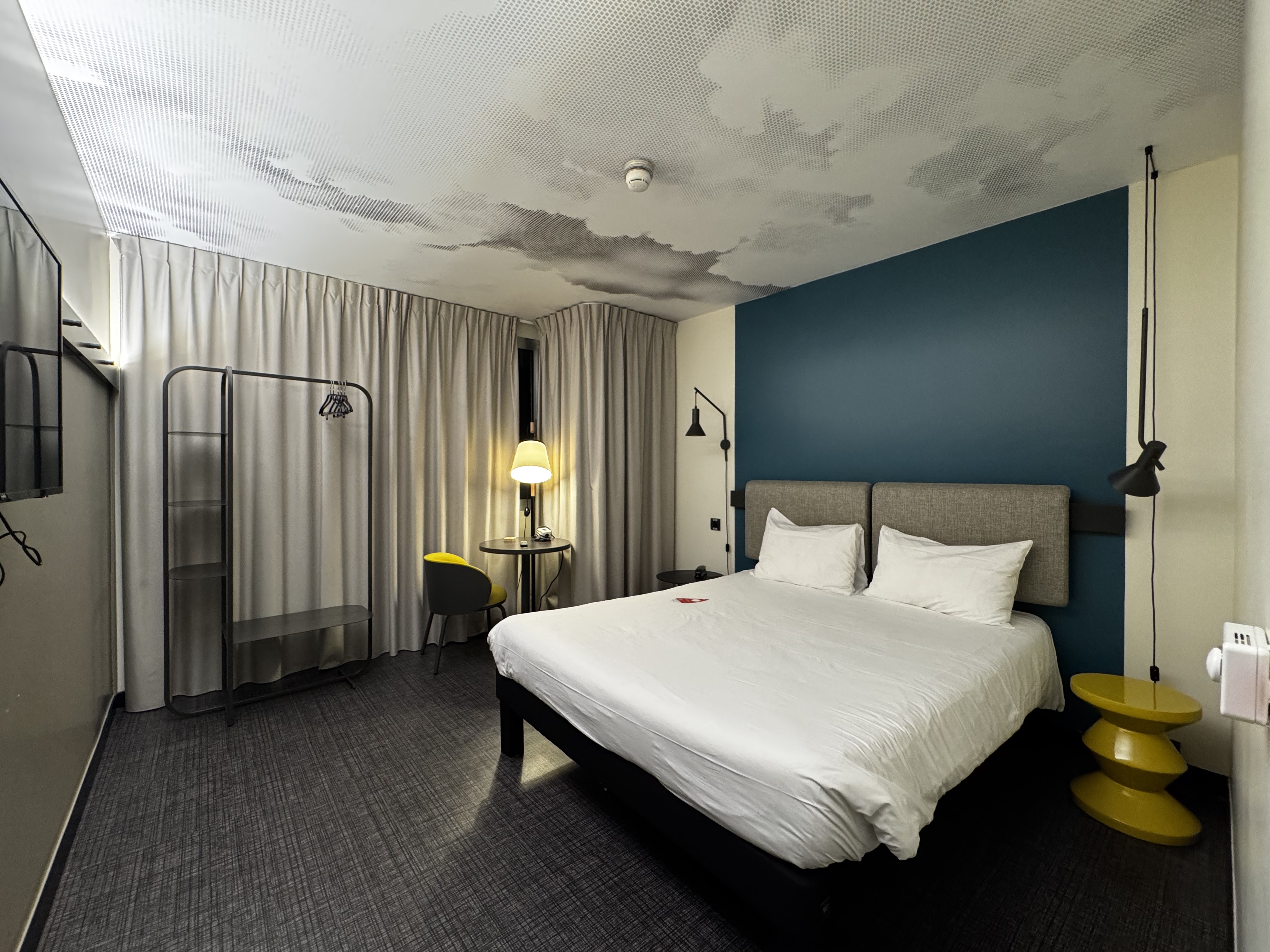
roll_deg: +0.5
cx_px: 635
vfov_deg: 85.7
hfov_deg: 102.1
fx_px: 514
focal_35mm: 14
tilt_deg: -1.1
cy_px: 476
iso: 320
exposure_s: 1/68
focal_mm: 2.22
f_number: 2.2
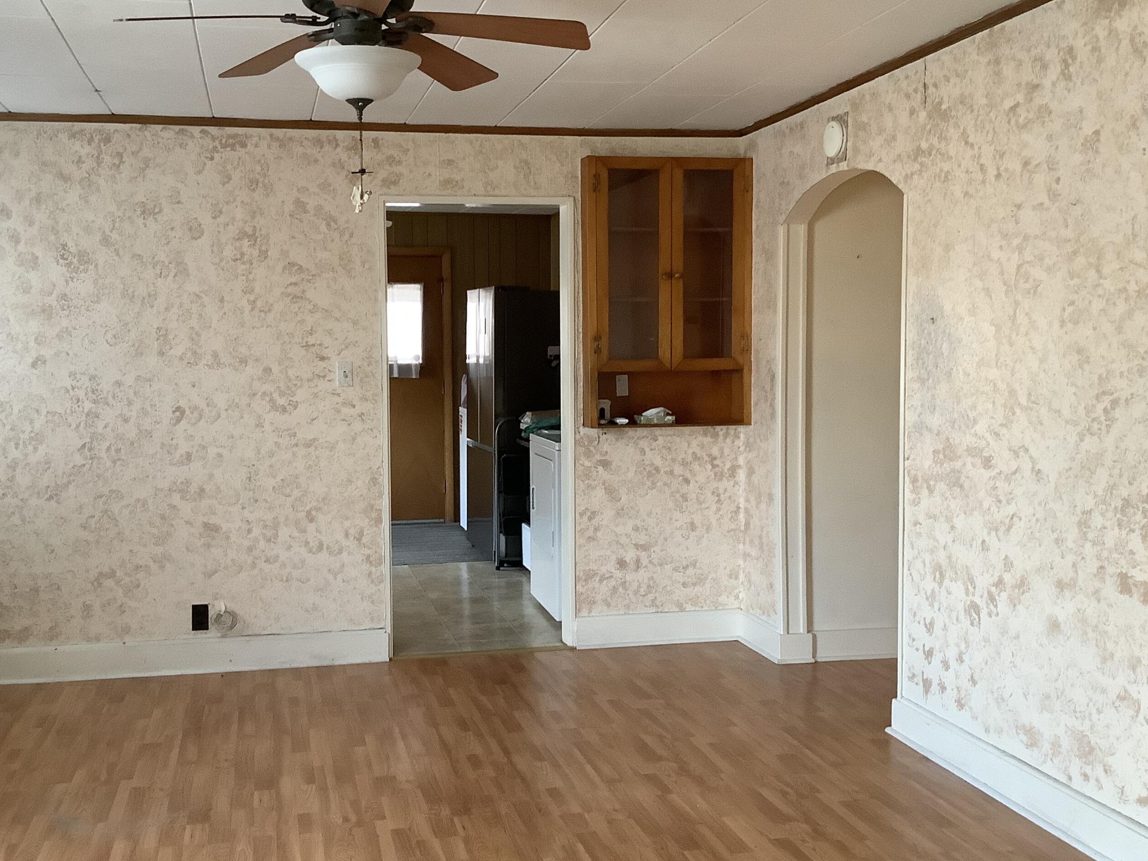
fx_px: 1227
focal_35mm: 37
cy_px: 407
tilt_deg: -4.2
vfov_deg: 38.6
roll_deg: +0.0
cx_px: 498
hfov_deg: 50.0
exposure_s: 1/40
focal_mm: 3.3
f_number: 2.4
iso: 250
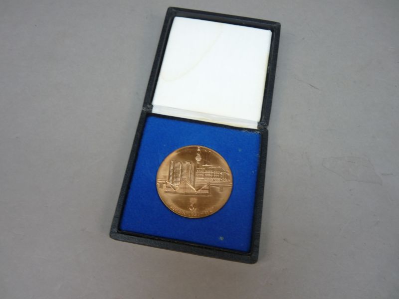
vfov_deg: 51.4
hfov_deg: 65.3
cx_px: 200
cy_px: 150
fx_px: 311
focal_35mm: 27
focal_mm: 4.8
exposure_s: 1/30
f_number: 2.8
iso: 100
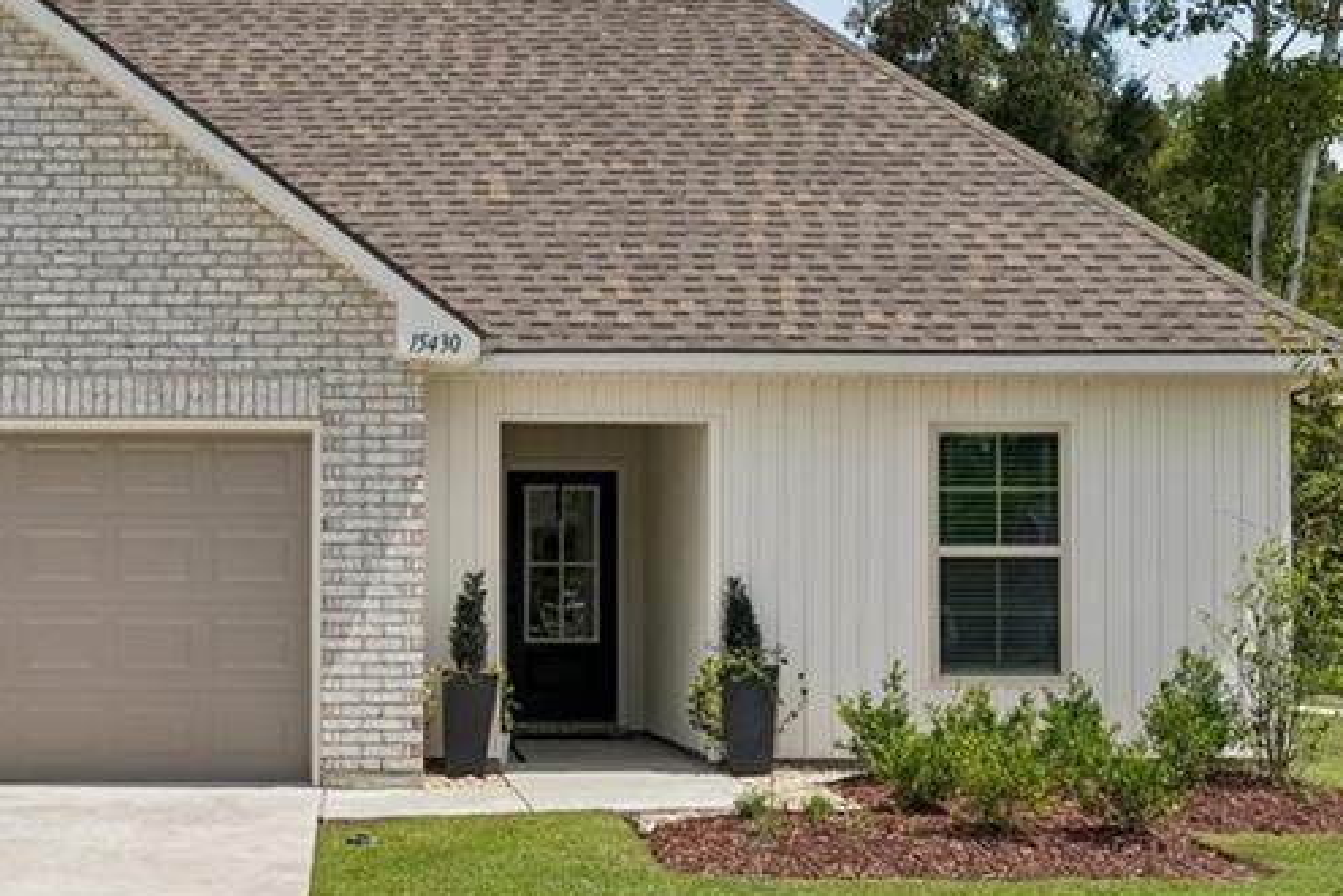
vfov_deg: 21.9
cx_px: 385
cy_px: 354
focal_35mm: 62
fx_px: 2313
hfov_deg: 32.0
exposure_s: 1/800
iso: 400
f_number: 9
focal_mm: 30
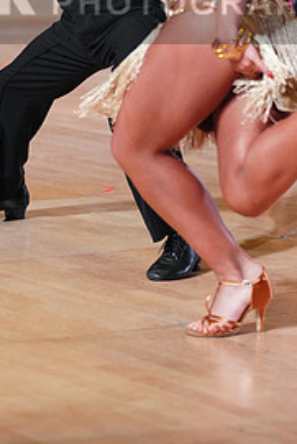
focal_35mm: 203
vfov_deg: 10.0
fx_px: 2509
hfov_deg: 6.8
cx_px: 152
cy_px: -10
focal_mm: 95
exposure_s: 1/400
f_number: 2.8
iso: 2000
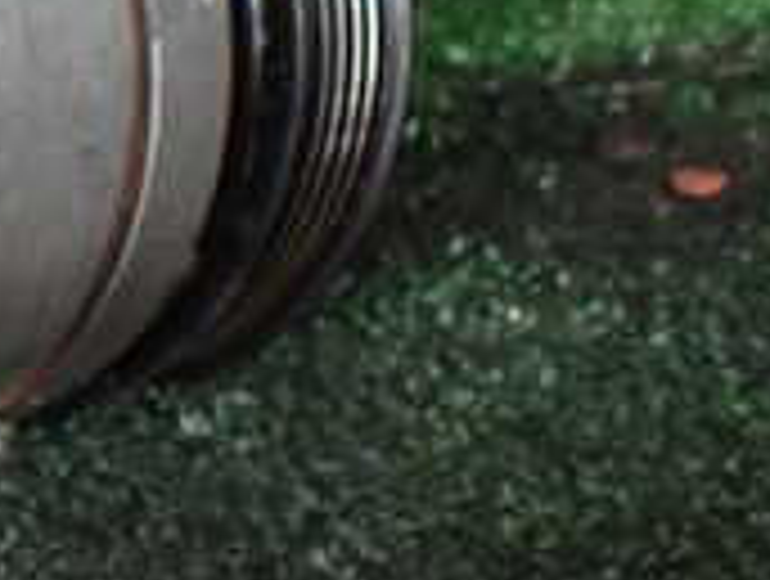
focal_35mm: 105
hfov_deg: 16.3
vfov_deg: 14.0
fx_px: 2341
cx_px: -522
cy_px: 13
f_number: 2.3
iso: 640
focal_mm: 5.4
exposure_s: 1/125
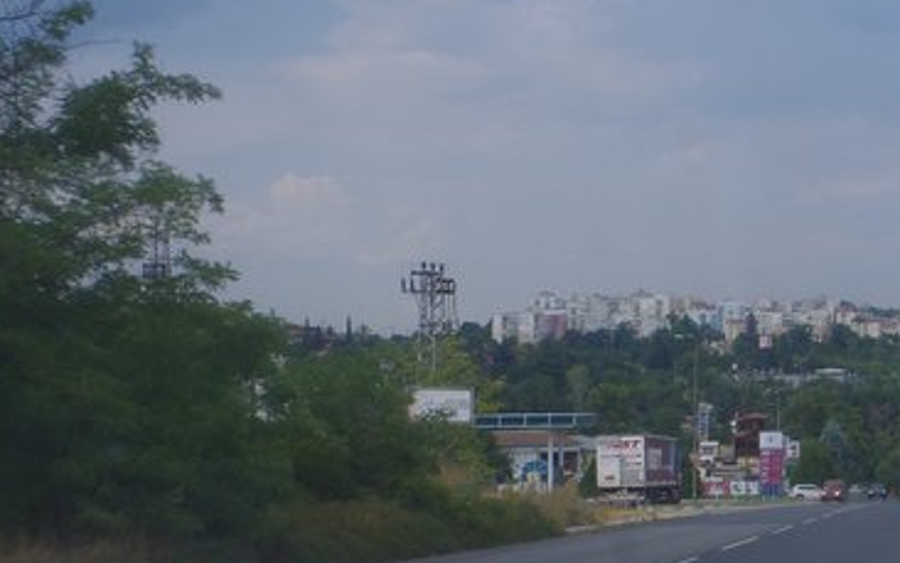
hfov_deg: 27.2
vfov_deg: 18.5
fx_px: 1720
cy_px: 425
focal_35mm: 70
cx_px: 959
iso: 100
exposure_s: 1/320
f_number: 7.1
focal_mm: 21
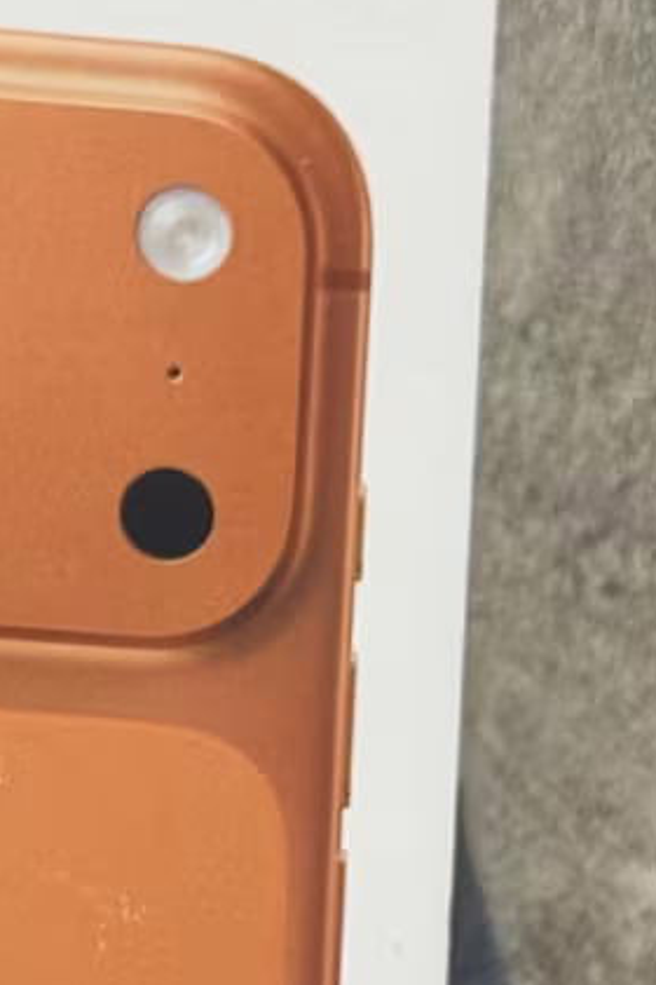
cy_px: 924
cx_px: -286
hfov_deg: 7.1
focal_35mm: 190
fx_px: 5193
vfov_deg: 10.8
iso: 50
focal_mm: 6.76
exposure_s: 1/50
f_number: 1.78
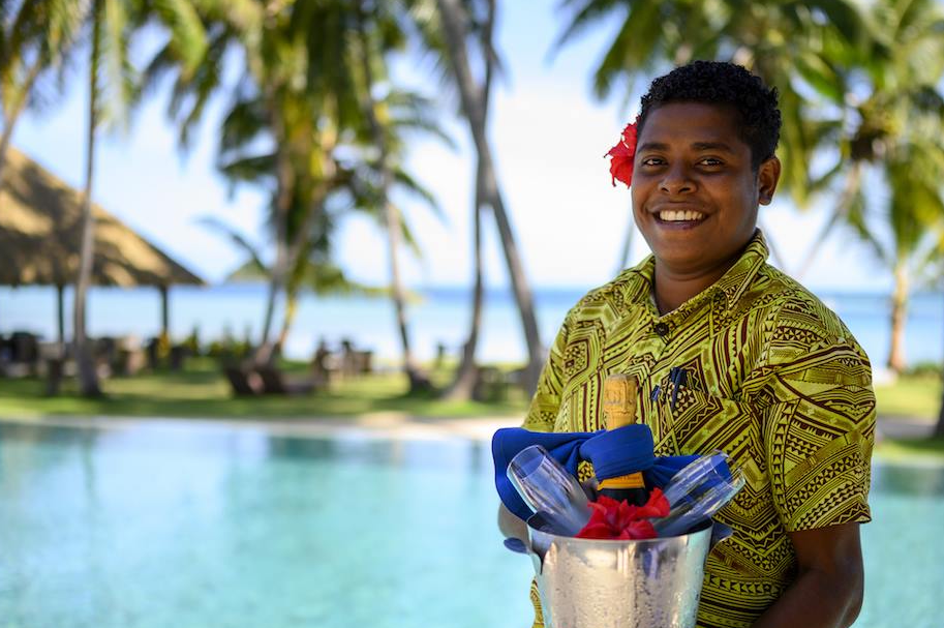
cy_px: 390
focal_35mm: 46
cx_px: 529
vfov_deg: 29.1
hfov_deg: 42.7
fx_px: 1205
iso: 160
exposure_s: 1/1600
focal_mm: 35
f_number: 1.8
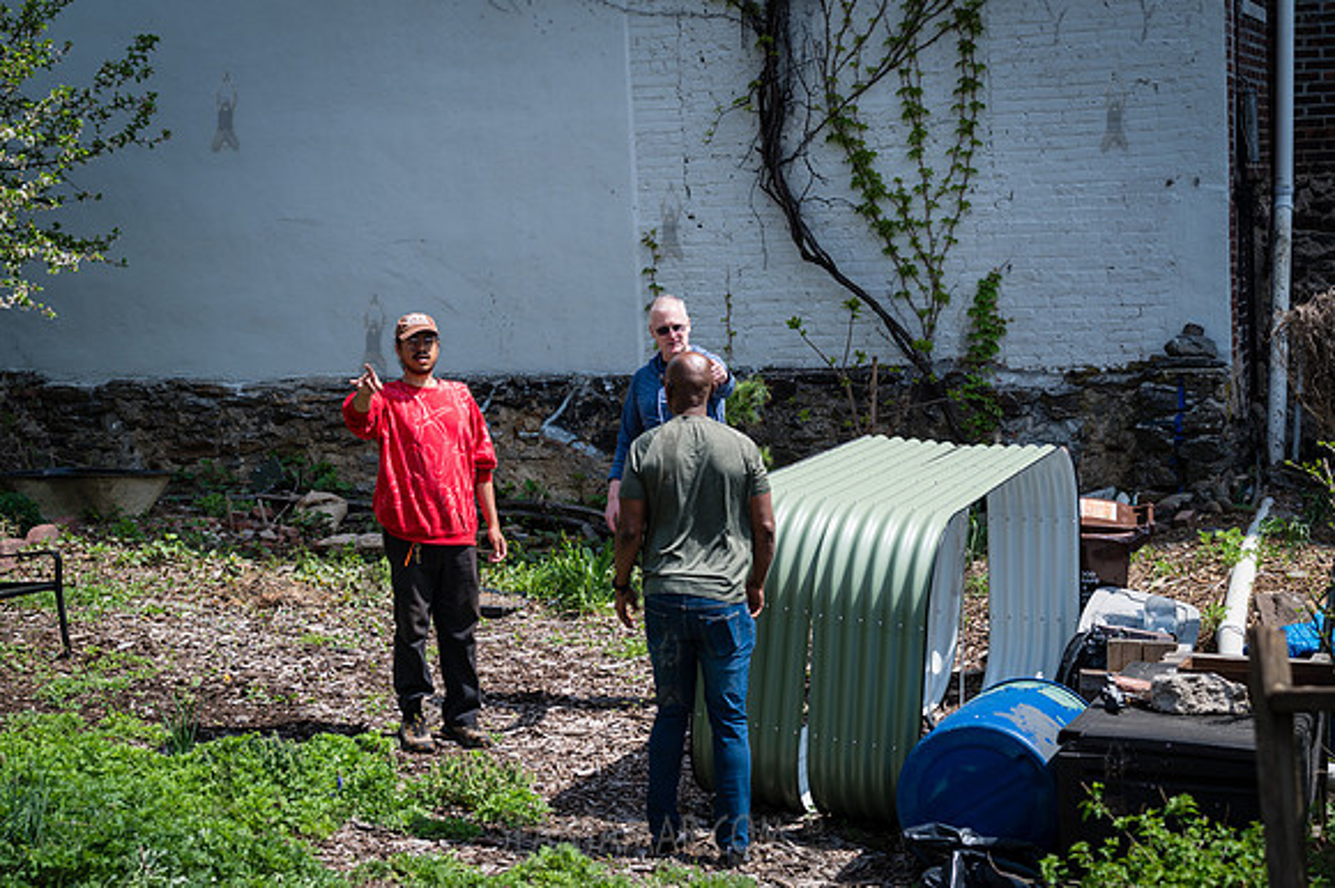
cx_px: 640
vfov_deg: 22.6
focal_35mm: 60
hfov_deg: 33.4
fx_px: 2225
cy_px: 445
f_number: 3.5
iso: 100
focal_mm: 56
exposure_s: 1/800
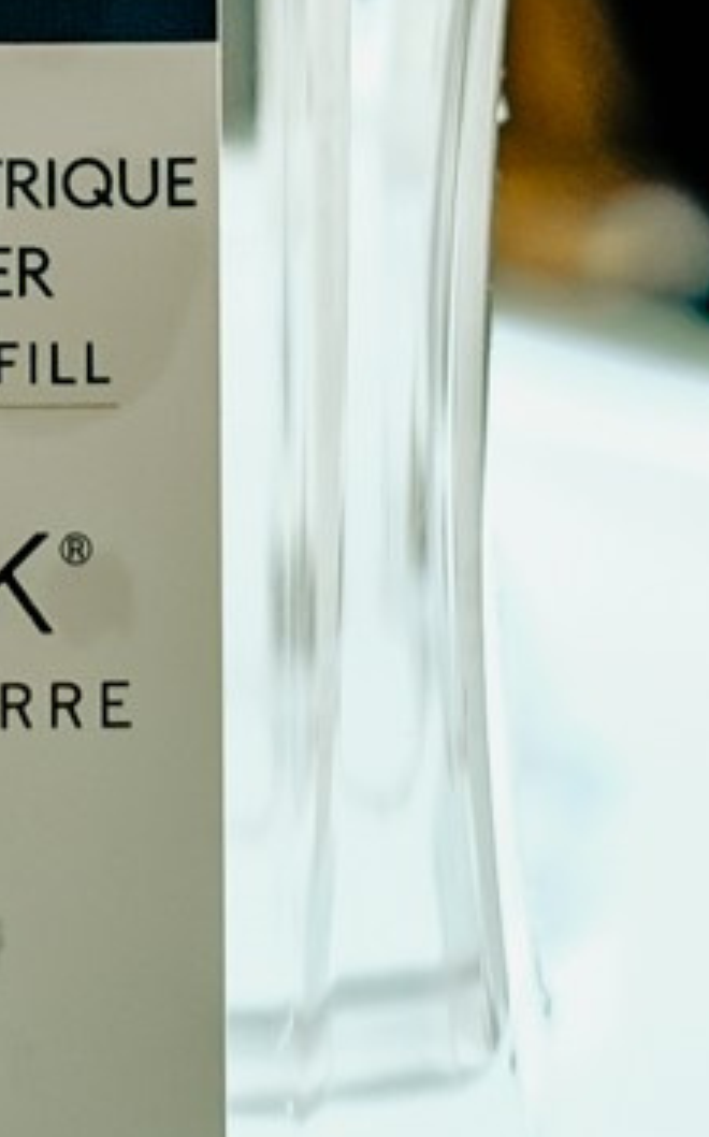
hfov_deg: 5.0
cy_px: -754
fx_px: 8024
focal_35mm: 259
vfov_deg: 7.9
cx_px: -153
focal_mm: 23
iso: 200
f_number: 2.5
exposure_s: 1/500
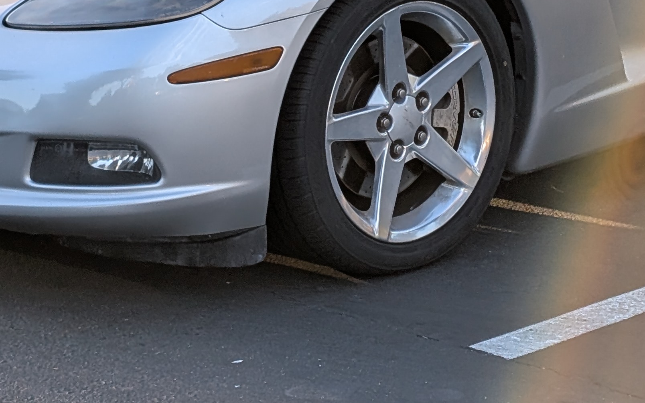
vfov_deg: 9.9
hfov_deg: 15.8
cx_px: 401
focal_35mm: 132
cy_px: 22
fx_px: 2320
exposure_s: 1/126
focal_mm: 6.9
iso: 20
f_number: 1.68
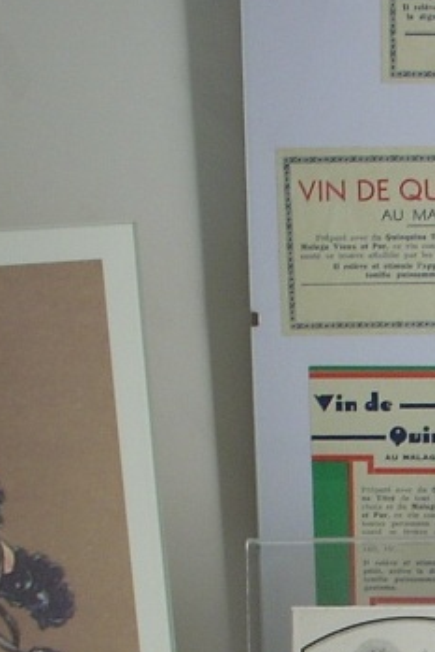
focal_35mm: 141
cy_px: 648
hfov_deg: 9.6
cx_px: 577
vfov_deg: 14.3
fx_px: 2553
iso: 64
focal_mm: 6.2
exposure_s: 1/40.6
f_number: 2.8
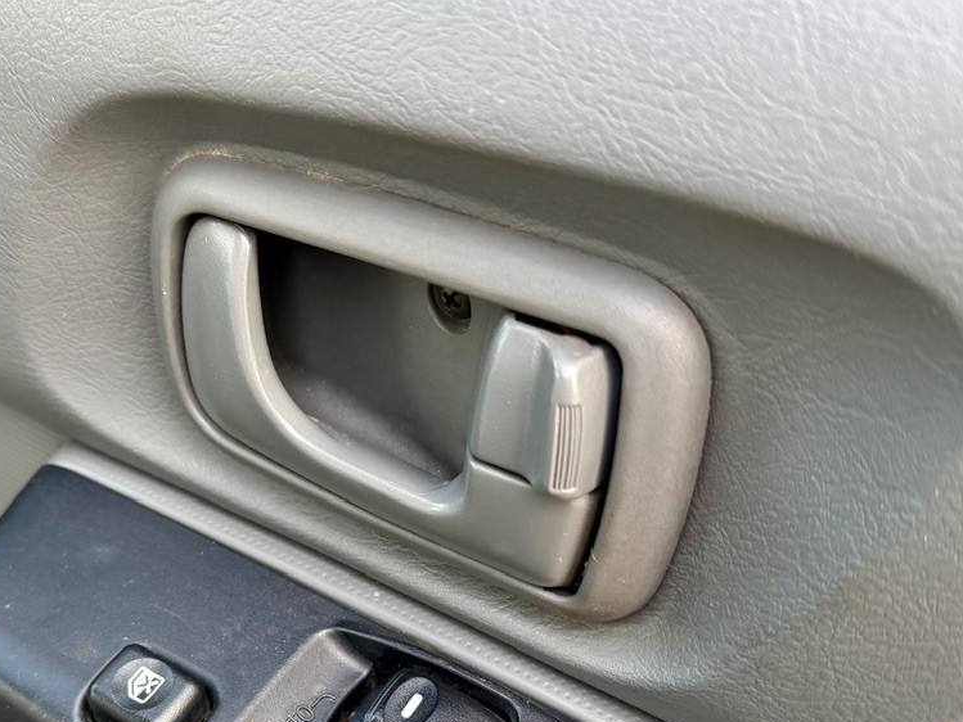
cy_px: 533
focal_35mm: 41
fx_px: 1141
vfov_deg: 34.5
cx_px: 316
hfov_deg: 45.0
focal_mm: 6.76
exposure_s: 1/179
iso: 200
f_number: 1.78
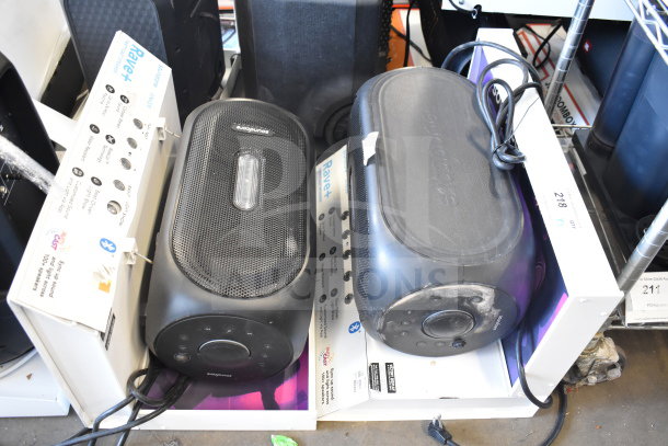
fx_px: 557
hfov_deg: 61.9
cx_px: 334
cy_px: 223
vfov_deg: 43.6
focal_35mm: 30
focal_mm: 20
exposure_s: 1/30
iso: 1800
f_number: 3.8
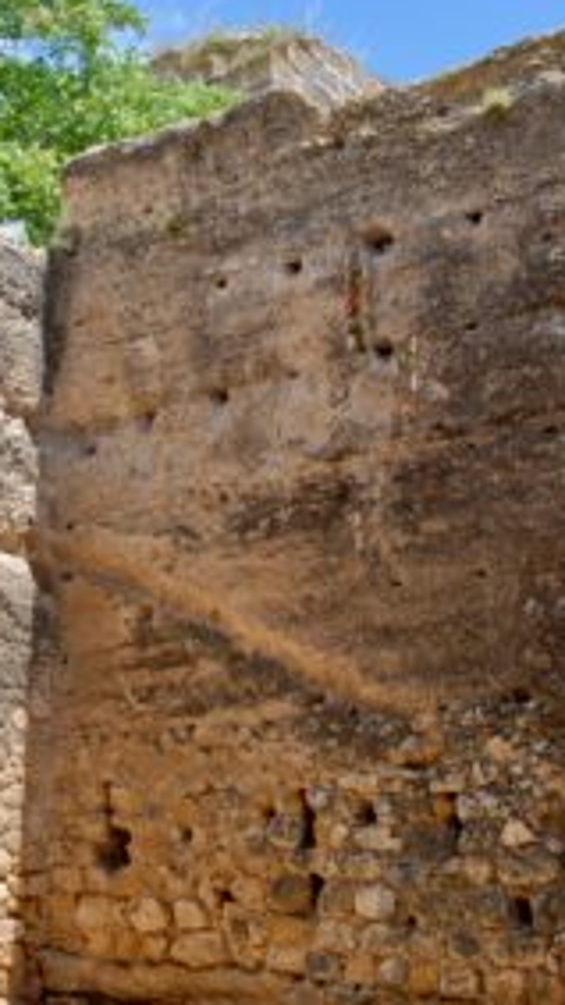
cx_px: 18
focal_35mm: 50
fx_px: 1333
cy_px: 527
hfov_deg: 23.1
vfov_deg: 41.3
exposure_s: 1/160
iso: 100
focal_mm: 18
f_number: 6.3
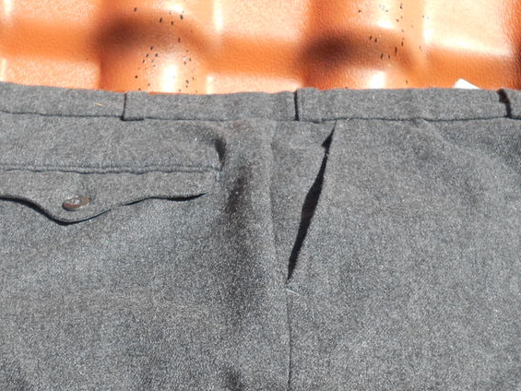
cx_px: 201
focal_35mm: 69
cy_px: 266
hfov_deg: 28.1
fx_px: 1039
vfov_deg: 21.2
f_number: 3.9
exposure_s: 1/320
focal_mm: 6.7
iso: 80
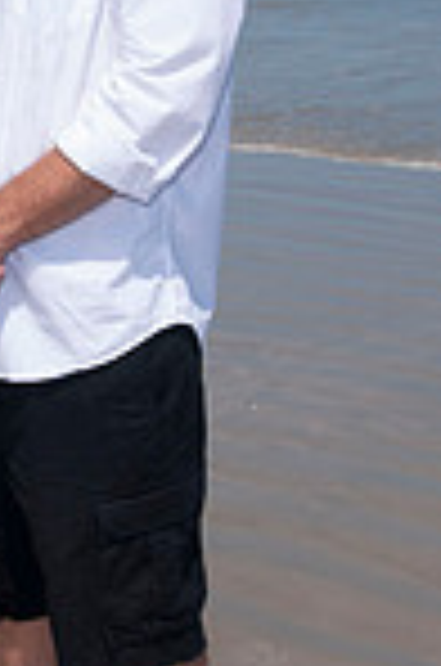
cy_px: 162
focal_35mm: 114
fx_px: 2104
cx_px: 101
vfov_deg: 17.9
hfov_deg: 11.9
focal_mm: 25
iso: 100
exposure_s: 1/250
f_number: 11
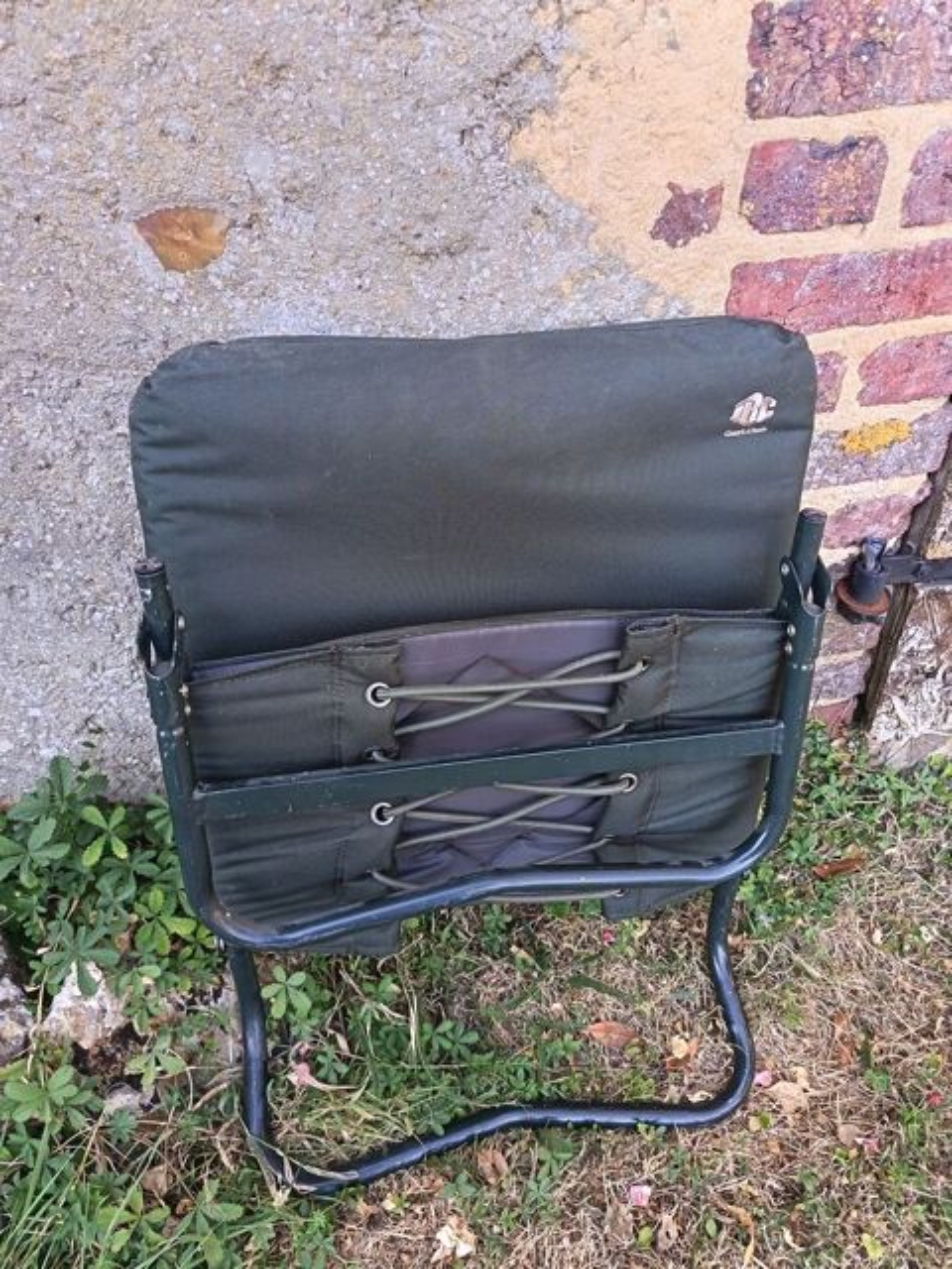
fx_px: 880
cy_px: 634
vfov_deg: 71.6
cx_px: 476
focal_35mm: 24
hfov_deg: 56.8
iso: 241
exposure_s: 1/100
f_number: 1.75
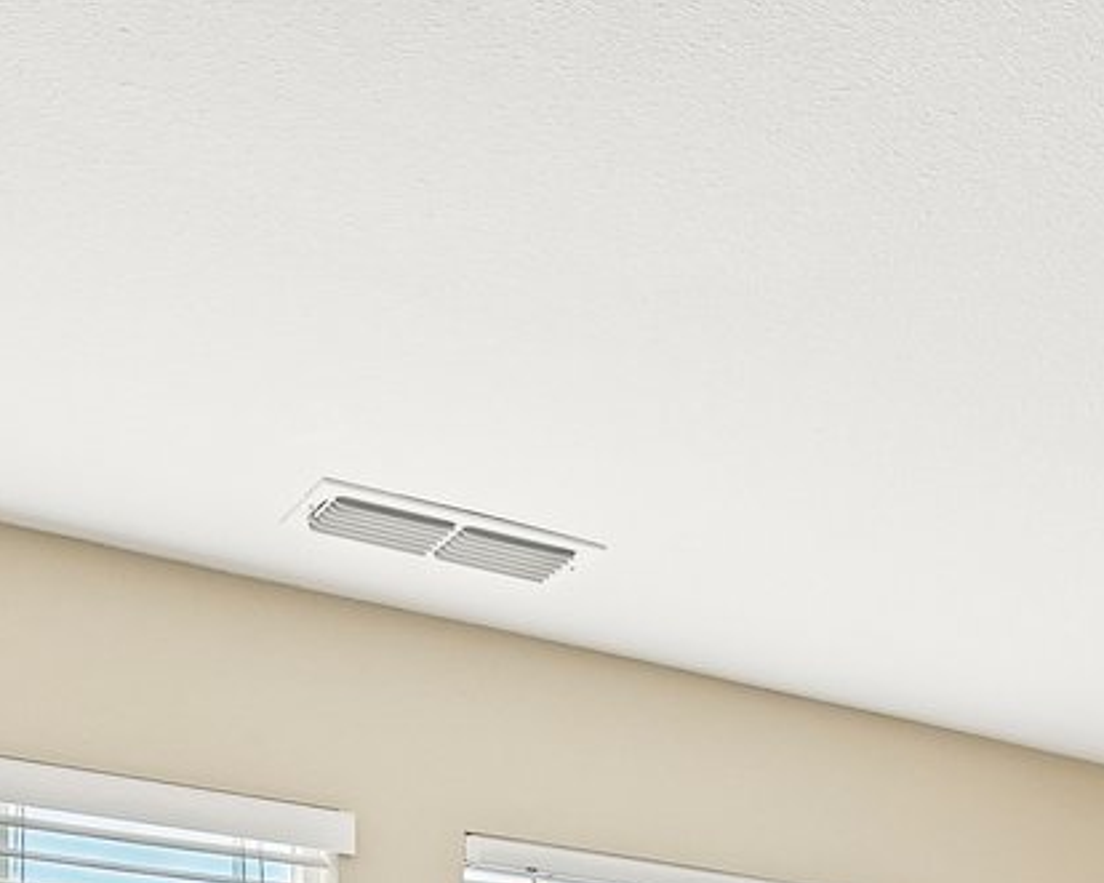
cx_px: 1363
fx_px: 2214
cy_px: 1370
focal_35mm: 68
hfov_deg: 24.9
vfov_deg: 19.3
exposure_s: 1/50
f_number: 8
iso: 640
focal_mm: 14.6
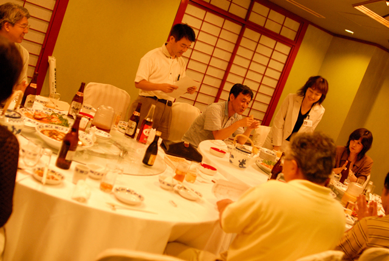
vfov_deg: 32.0
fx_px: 455
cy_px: 130
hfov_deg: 46.3
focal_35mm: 42
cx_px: 194
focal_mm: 28
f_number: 2
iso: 800
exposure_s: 1/90
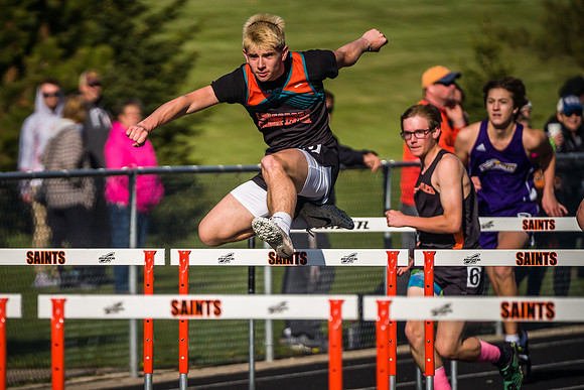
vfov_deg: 2.5
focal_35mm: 554
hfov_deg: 3.7
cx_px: 180
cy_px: 270
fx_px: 8988
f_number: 5.6
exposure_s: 1/6400
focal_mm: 400
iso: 1000
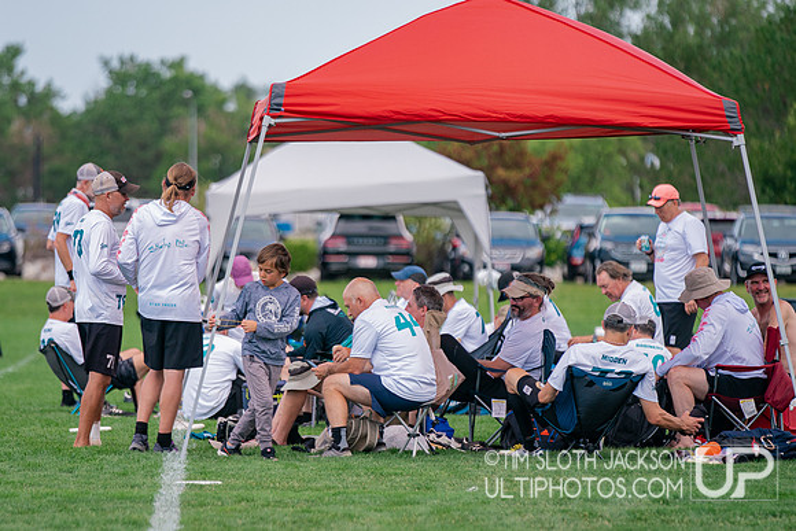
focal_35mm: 231
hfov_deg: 8.9
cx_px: 278
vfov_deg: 5.9
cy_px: 326
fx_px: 5119
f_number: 2.8
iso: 500
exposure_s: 1/3200
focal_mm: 178
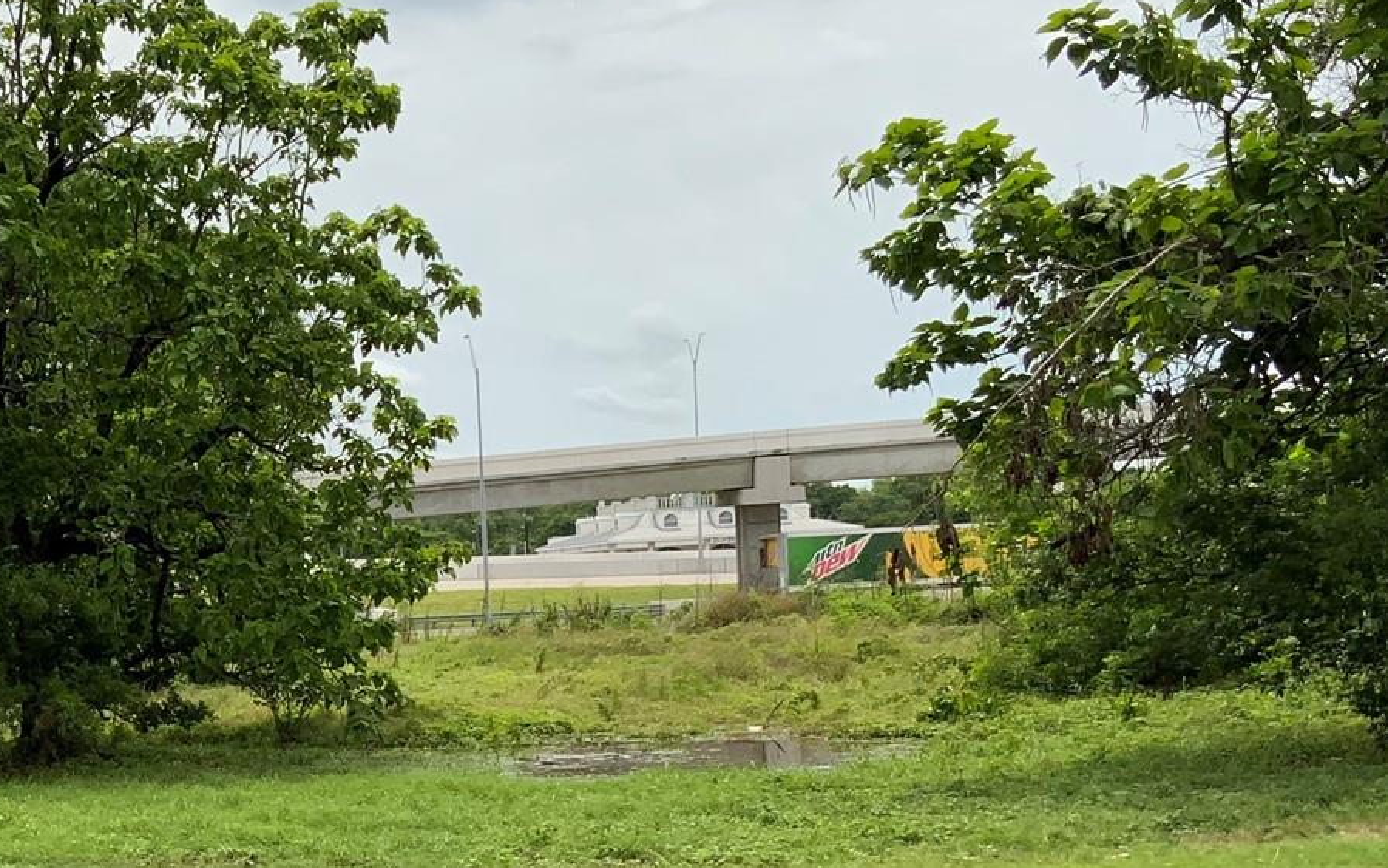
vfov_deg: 18.4
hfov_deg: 28.2
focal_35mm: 70
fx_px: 2648
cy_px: 751
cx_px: 125
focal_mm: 3
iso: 16
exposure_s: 1/1848
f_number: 1.8
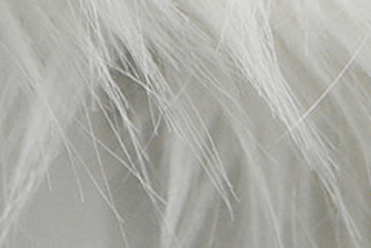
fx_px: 4784
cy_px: -541
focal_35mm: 464
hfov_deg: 4.4
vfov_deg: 2.9
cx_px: -49
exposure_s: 1/200
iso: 3200
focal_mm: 70
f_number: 2.8
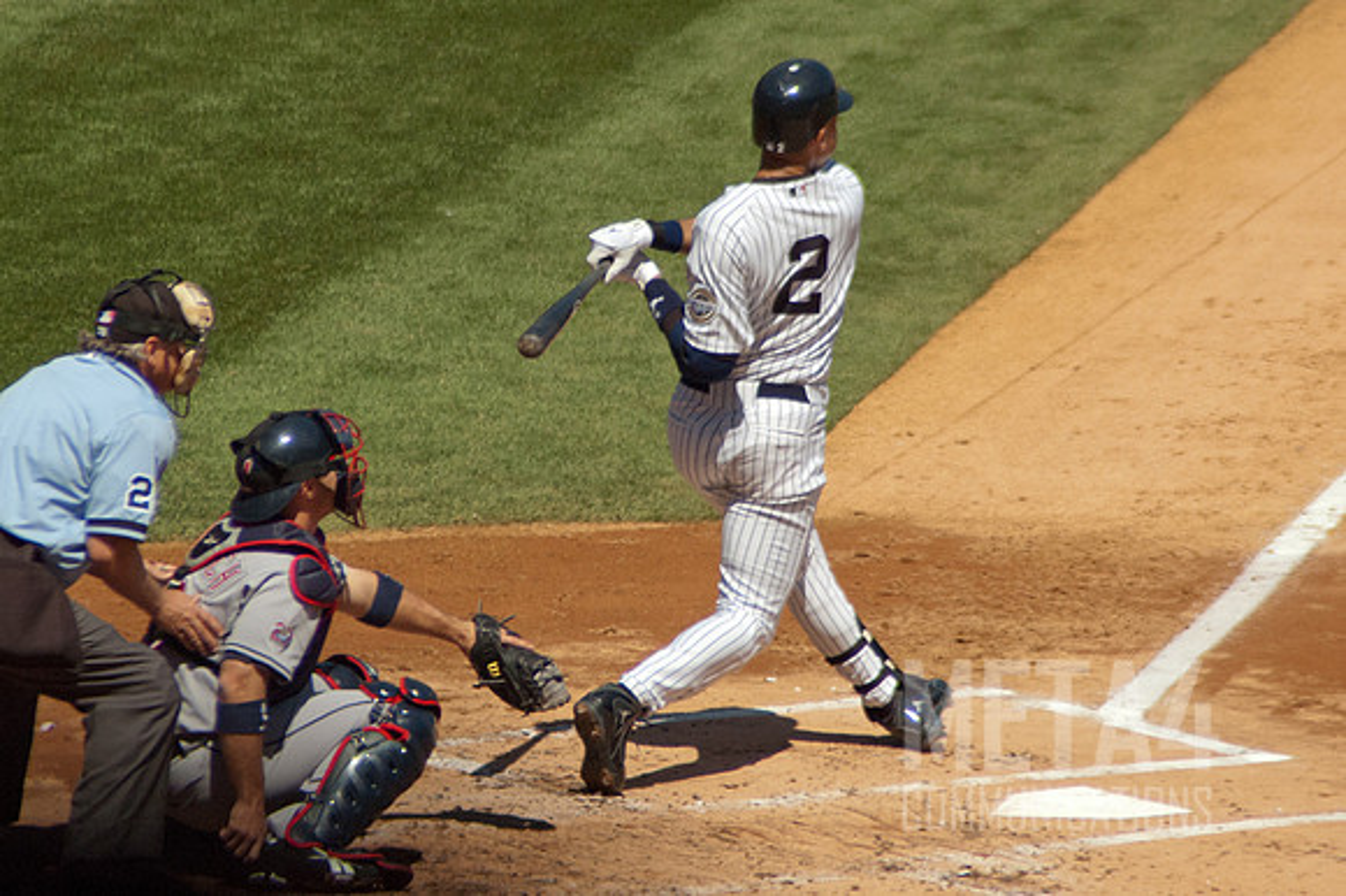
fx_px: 18802
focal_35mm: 503
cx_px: 753
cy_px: 396
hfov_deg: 4.1
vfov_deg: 2.7
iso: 640
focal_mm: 300
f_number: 7.1
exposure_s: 1/3200
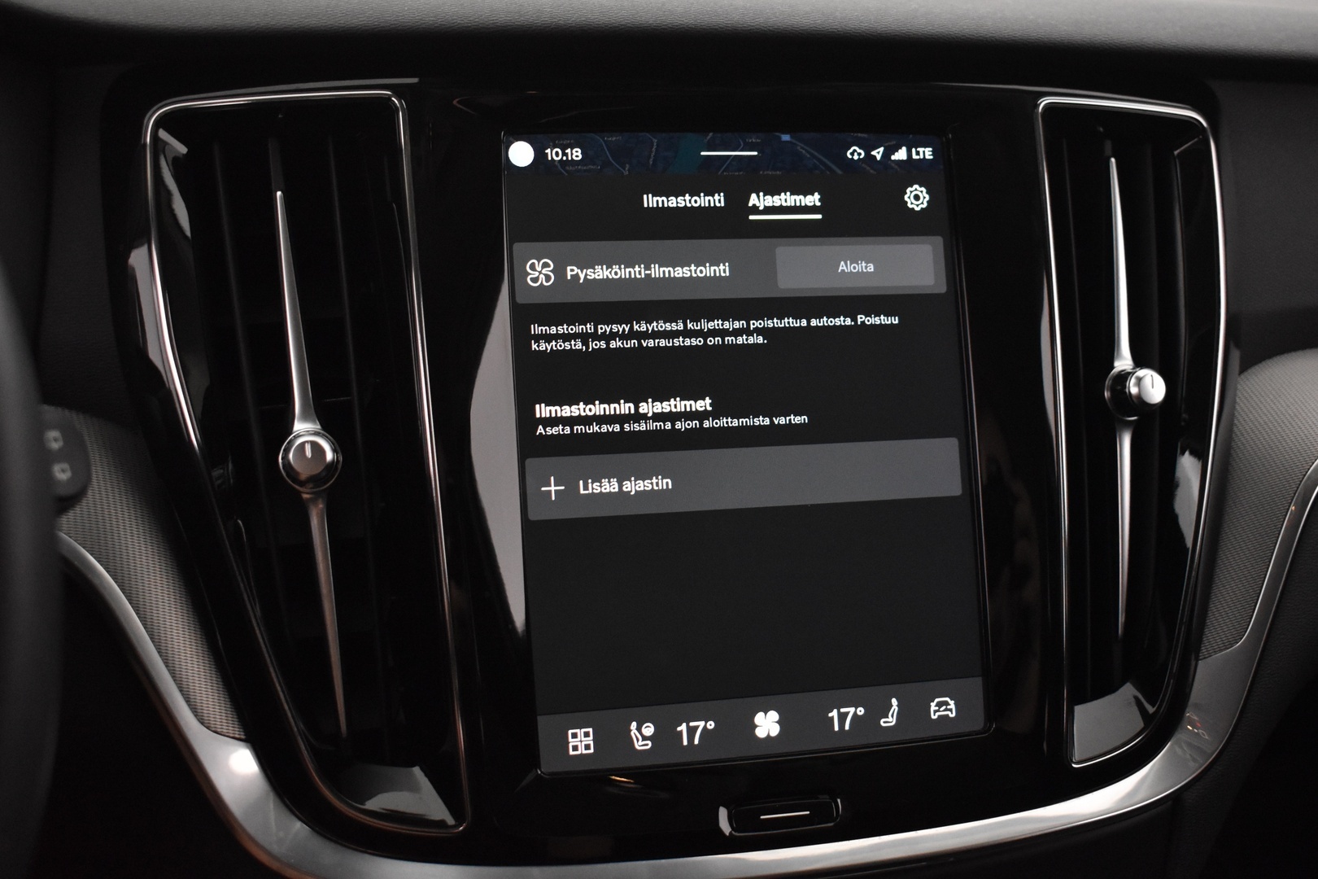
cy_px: 440
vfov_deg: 29.9
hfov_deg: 43.6
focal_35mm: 45
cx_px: 659
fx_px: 1647
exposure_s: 1/40
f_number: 4.2
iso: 3200
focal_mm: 30
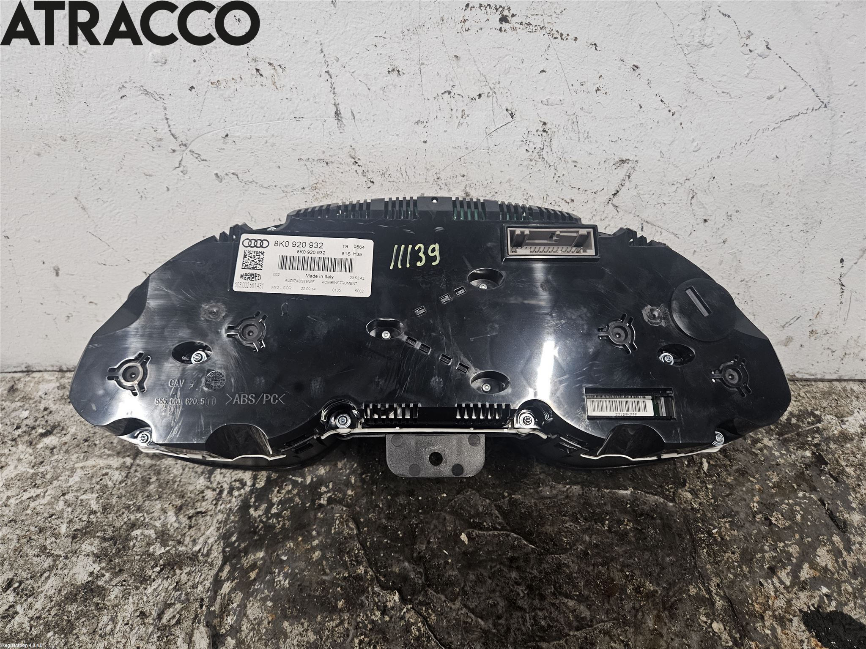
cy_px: 324
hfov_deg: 73.9
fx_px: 575
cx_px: 433
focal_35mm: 23
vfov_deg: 58.9
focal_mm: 5.4
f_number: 1.8
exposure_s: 1/100
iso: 320
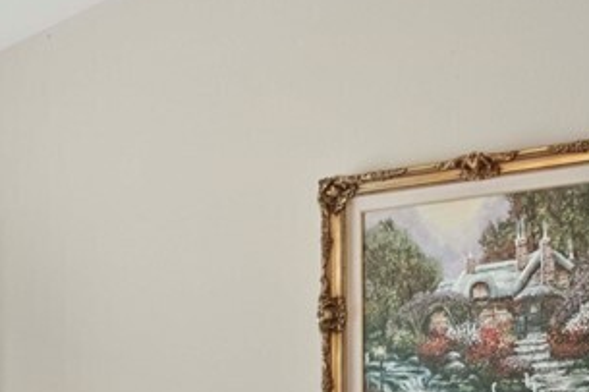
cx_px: -250
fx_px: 1455
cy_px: 447
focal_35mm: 89
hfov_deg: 20.2
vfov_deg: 14.9
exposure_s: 4
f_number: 8
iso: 400
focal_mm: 10.5
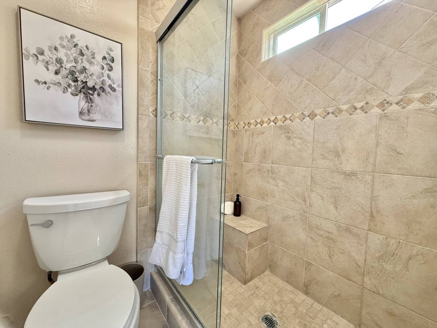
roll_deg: -1.9
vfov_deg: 85.7
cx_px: 218
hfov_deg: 102.1
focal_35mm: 14
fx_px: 177
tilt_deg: -3.6
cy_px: 164
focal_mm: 2.22
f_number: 2.2
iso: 200
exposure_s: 1/60
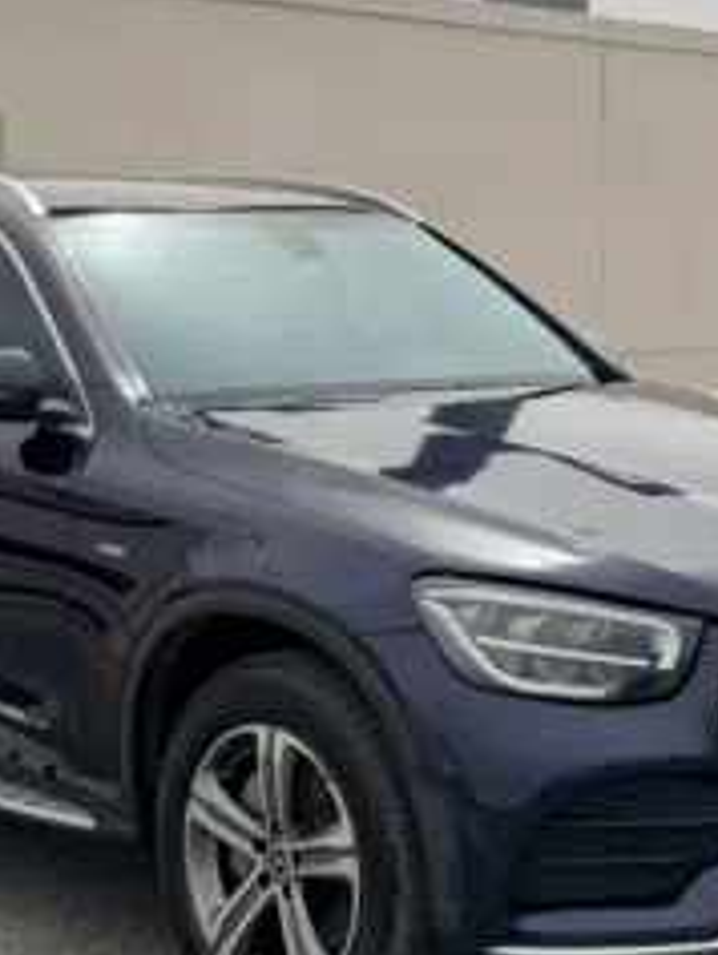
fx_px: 2238
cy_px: 411
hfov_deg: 18.2
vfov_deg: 24.1
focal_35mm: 81
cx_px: 403
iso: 80
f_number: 1.78
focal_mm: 6.76
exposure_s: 1/6024
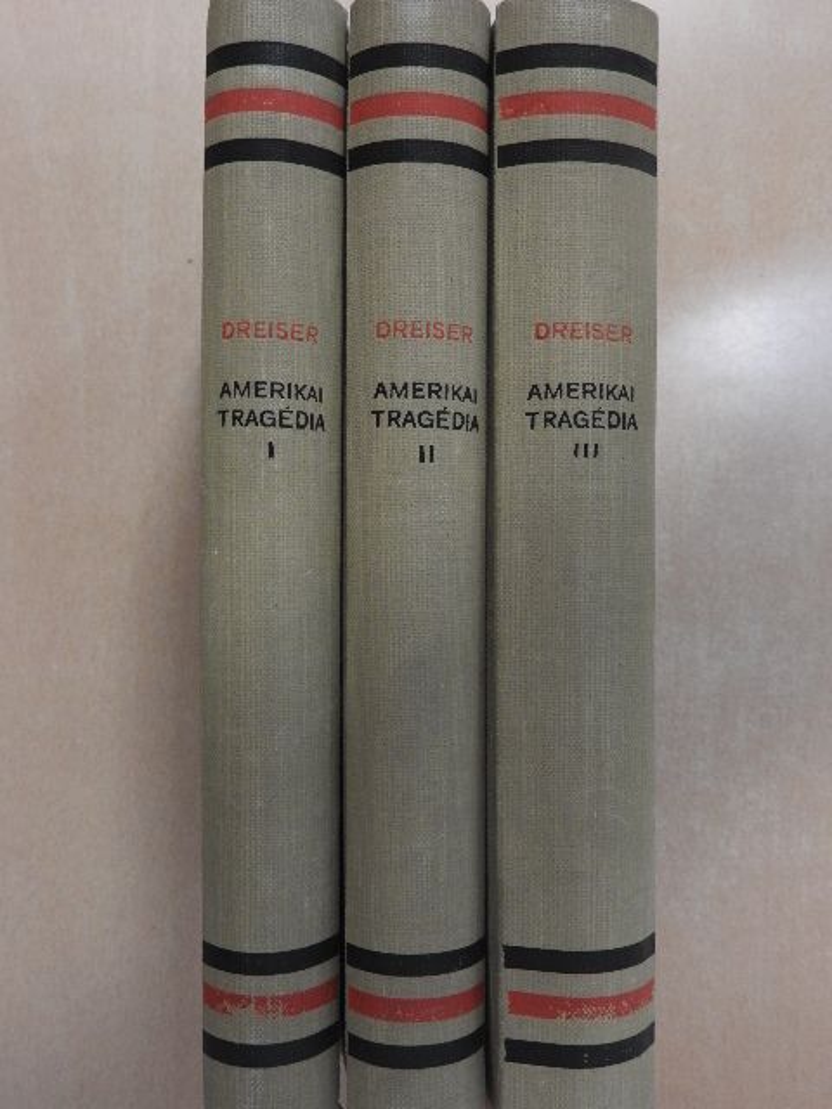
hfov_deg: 40.7
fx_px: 1122
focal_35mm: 35
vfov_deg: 52.6
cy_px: 554
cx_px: 416
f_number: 3.8
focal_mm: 6.3
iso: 400
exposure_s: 1/15
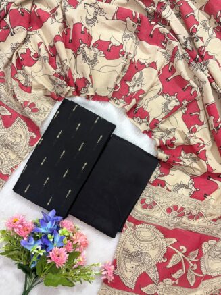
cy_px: 148
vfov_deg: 67.3
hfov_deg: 53.0
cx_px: 110
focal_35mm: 26
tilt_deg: -85.8
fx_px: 222
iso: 200
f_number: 1.6
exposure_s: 1/50
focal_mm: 5.96
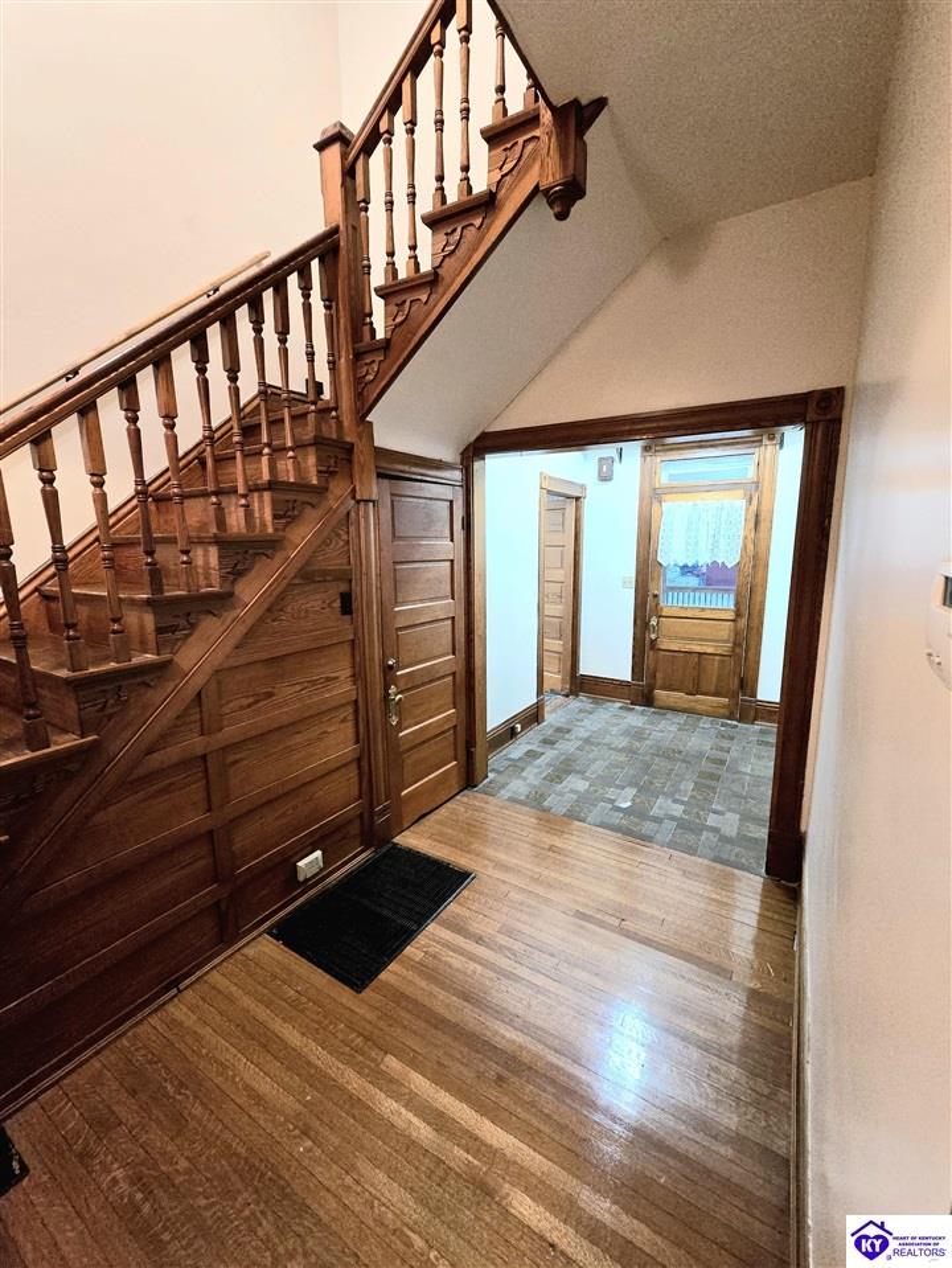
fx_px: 476
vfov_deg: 106.2
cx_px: 476
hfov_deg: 90.0
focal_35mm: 13
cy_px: 634
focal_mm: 2.2
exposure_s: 1/60.2
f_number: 2.2
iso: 1000
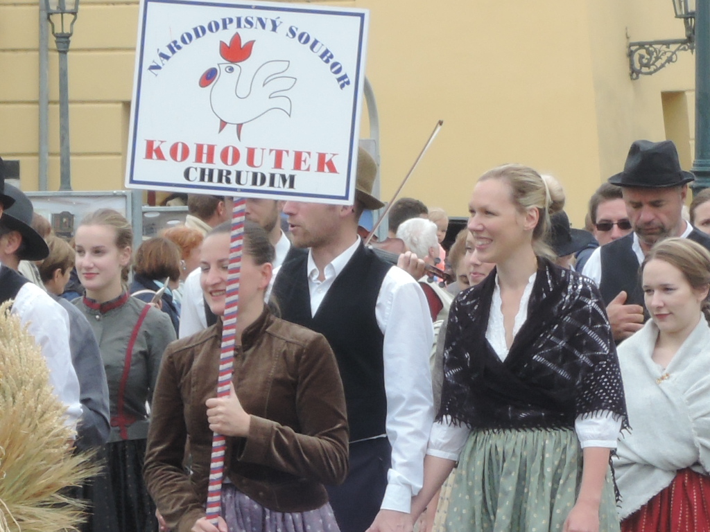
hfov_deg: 16.4
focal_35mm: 120
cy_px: 266
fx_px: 2461
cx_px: 355
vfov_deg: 12.3
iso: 220
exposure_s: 1/125
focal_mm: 25.5
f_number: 7.1
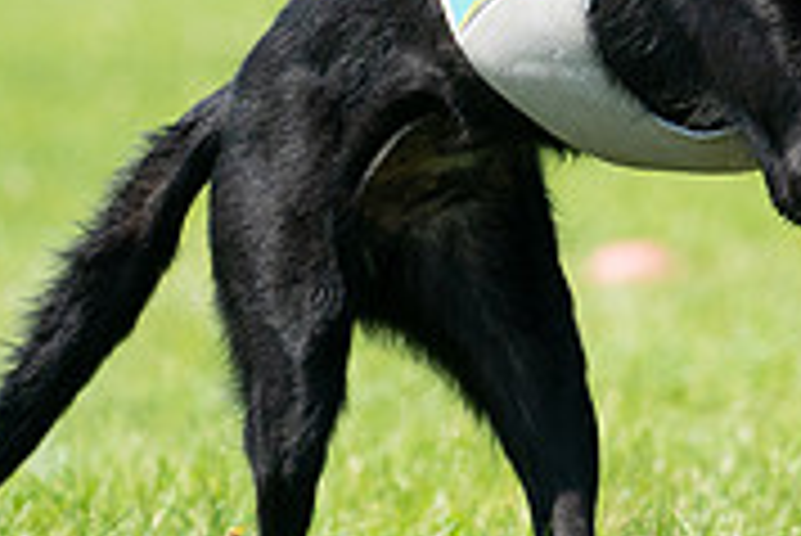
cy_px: -205
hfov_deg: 2.3
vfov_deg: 1.5
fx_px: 19840
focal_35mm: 891
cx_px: 770
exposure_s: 1/4000
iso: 2000
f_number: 5.6
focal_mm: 273
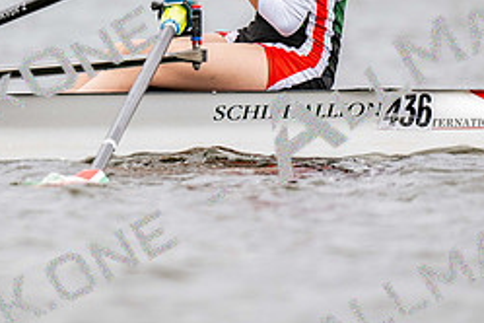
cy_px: 1
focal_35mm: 1399
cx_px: 103
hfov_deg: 1.5
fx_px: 18807
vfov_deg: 1.0
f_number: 4
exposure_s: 1/2500
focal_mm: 600
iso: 450
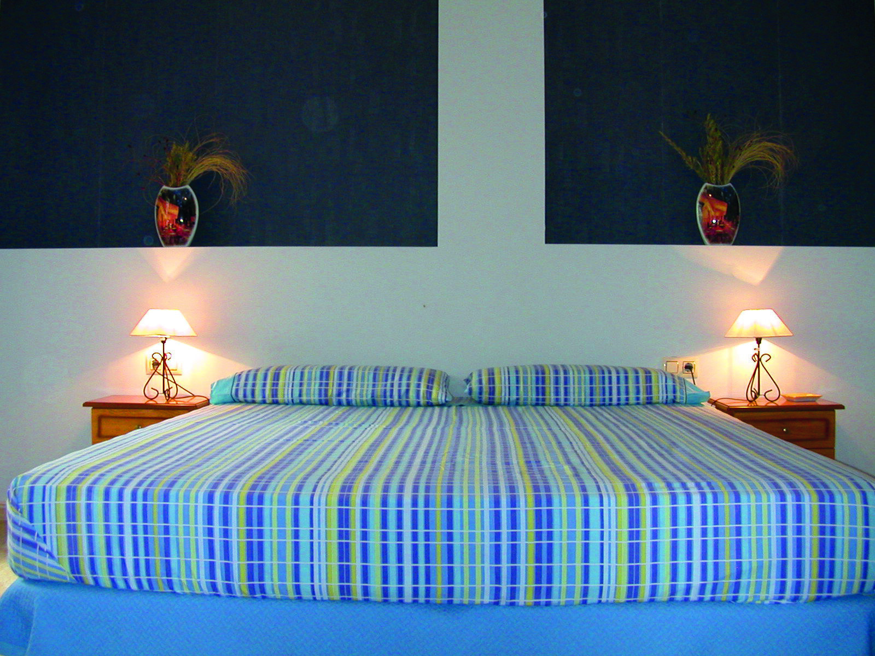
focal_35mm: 37
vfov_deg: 38.7
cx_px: 438
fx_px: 935
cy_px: 328
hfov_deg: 50.1
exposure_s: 1/28.7
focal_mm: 5.6
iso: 171
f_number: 2.7
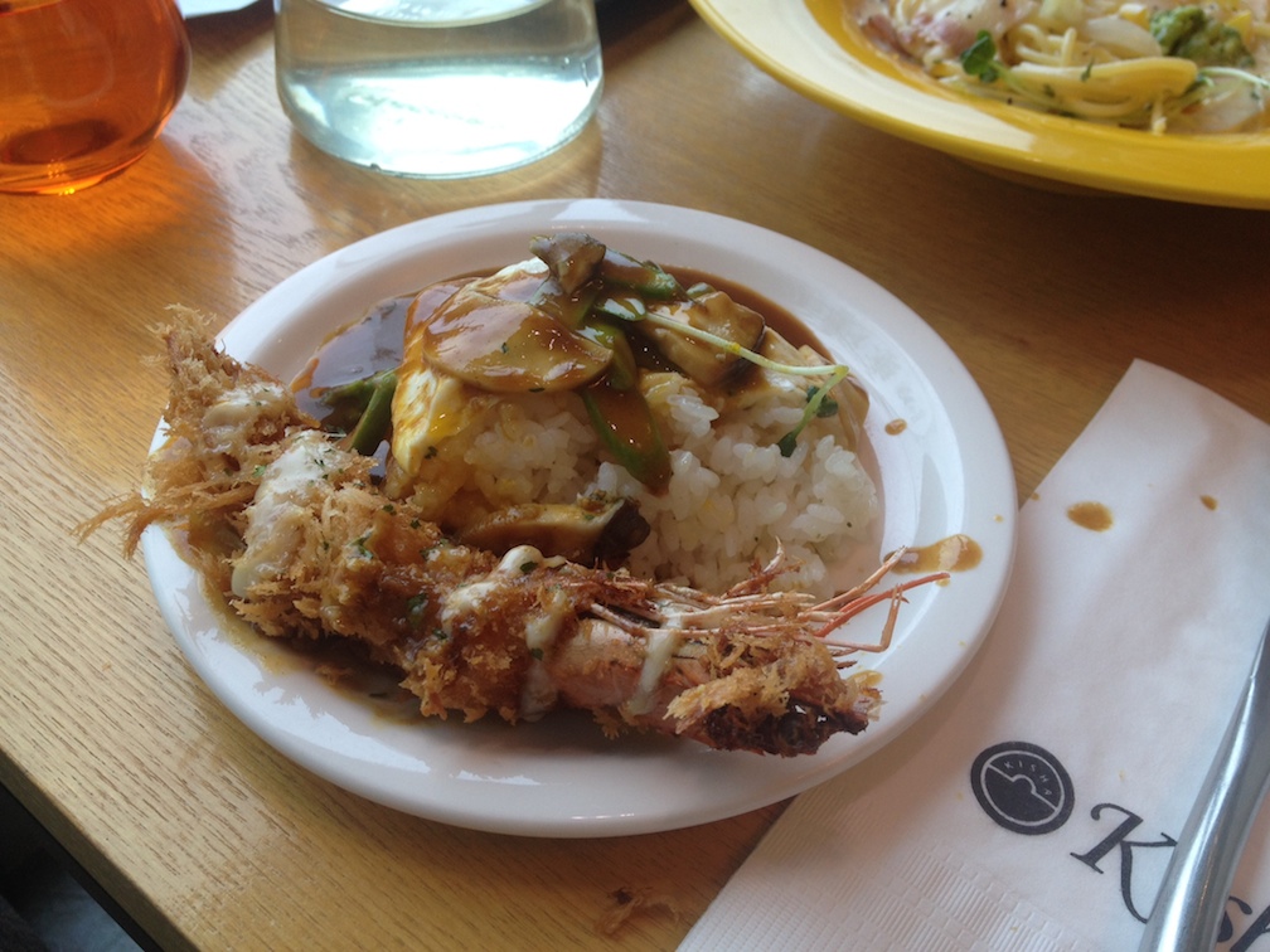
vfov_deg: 40.7
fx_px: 1284
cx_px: 635
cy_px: 476
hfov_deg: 52.6
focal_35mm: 35
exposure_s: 1/137
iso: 50
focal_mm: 4.28
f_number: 2.4
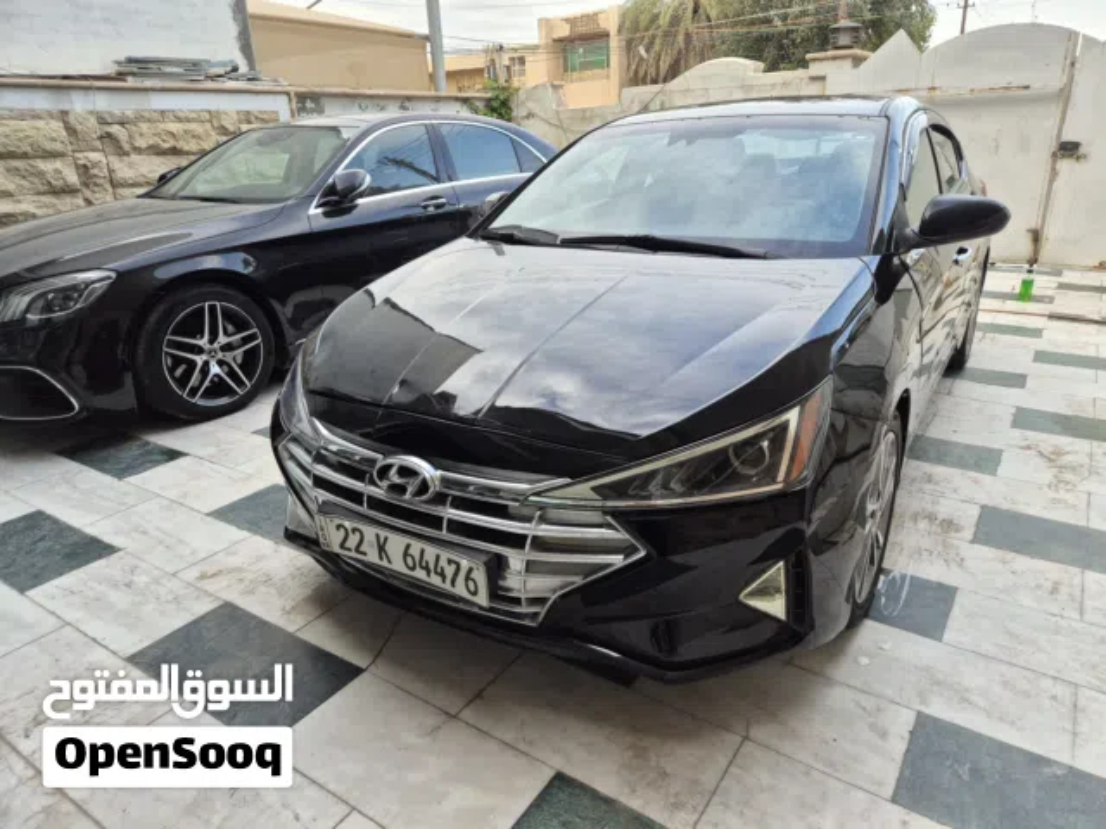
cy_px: 414
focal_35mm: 23
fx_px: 735
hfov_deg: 73.9
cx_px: 553
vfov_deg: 58.9
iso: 25
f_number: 1.8
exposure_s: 1/180
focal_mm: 5.4
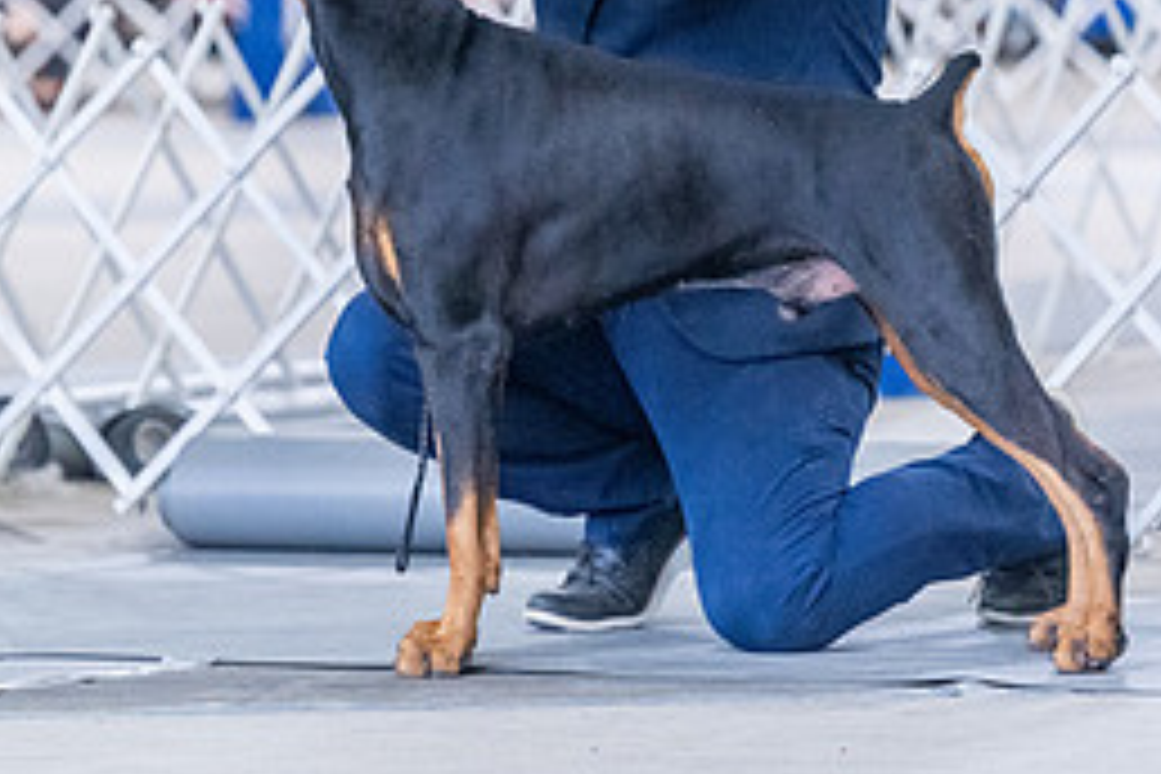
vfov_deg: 3.4
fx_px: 13125
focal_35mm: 407
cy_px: -74
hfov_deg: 5.1
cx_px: 504
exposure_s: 1/400
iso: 6400
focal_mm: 181
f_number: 4
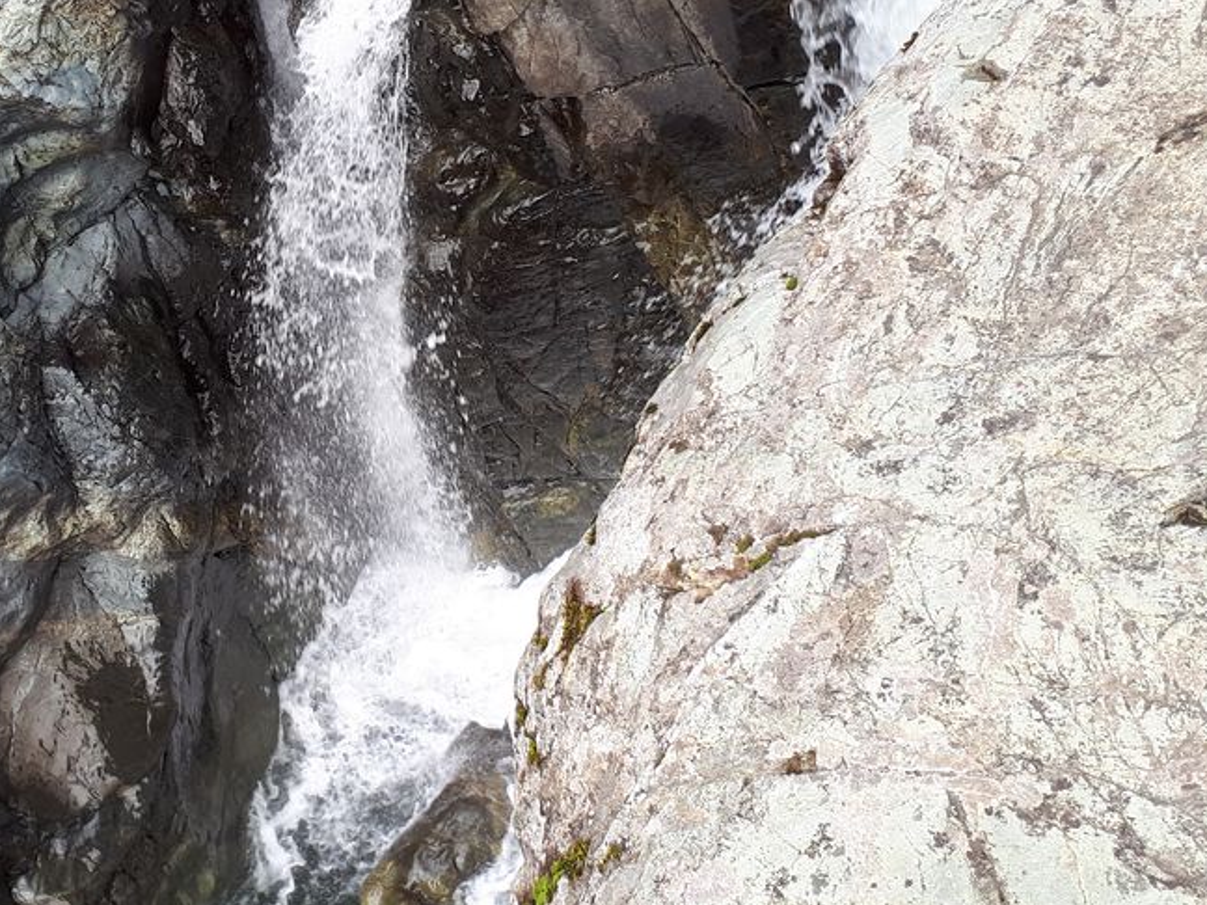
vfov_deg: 28.9
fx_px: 1743
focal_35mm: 50
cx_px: 294
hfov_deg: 37.2
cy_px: 298
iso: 40
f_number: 1.9
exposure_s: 1/147
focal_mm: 3.6
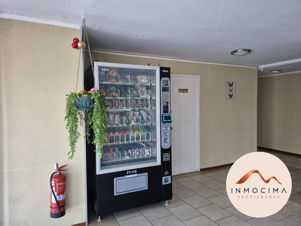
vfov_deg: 58.9
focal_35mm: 23
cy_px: 113
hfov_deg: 73.9
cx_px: 150
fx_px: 200
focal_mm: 5.4
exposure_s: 1/100
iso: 1250
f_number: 1.8
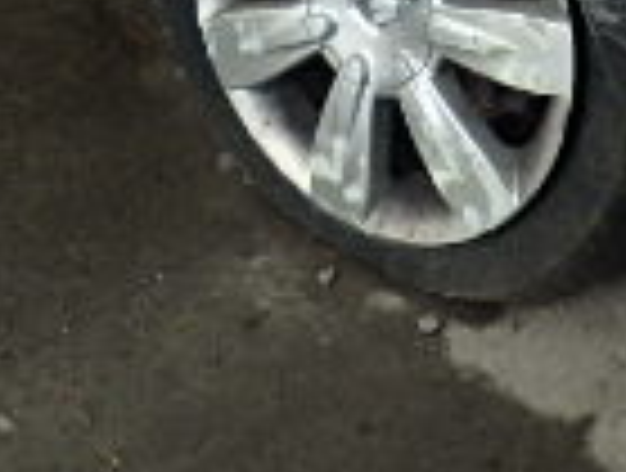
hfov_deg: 12.6
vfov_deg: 8.9
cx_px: 486
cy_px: -530
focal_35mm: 156
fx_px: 2828
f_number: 4.9
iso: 125
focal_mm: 6
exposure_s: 1/160
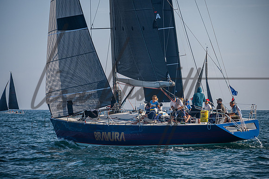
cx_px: 134
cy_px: 90
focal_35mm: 208
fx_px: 1555
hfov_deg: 9.9
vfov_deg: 6.6
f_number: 6.3
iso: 400
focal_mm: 200
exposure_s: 1/1000
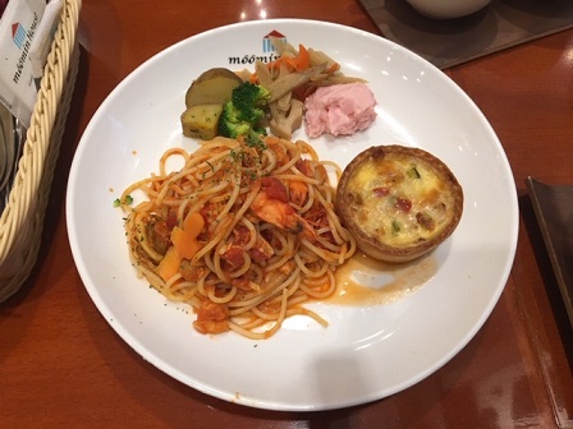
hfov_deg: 61.7
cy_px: 214
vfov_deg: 48.2
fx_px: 480
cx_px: 286
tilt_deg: -62.7
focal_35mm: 29
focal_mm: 4.15
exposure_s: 1/30
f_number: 2.2
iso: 40
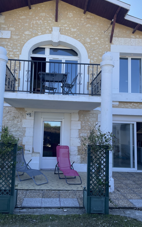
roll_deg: -1.7
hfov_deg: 44.4
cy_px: 113
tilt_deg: +6.9
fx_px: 173
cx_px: 60
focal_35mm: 28
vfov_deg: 66.5
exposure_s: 1/744
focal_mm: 4.2
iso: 32
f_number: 1.6
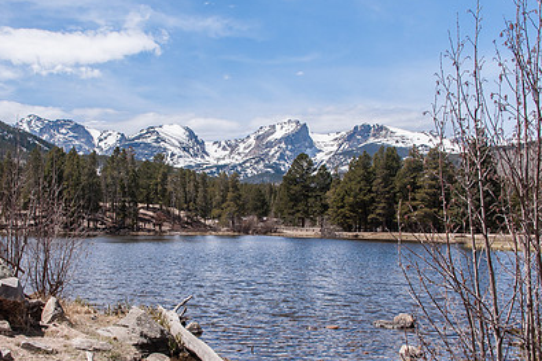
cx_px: 231
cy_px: 214
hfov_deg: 45.3
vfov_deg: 31.1
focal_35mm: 43
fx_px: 647
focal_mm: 28
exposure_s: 1/160
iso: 800
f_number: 20
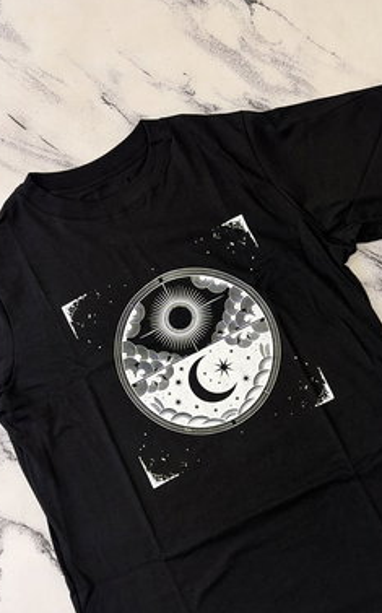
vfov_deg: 49.5
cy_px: 411
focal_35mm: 39
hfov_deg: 32.7
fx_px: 651
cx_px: 197
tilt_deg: -88.3
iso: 80
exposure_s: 1/100
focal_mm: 5.96
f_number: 1.6
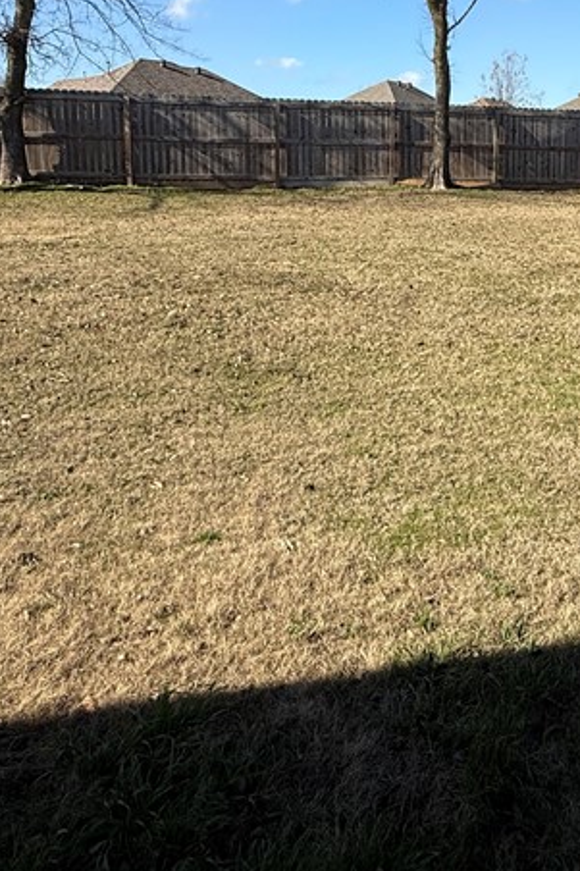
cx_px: 455
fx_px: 798
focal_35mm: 33
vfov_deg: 55.0
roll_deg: -1.3
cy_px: 239
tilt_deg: -5.7
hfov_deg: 38.6
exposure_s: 1/1745
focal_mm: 2.22
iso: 50
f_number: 2.2
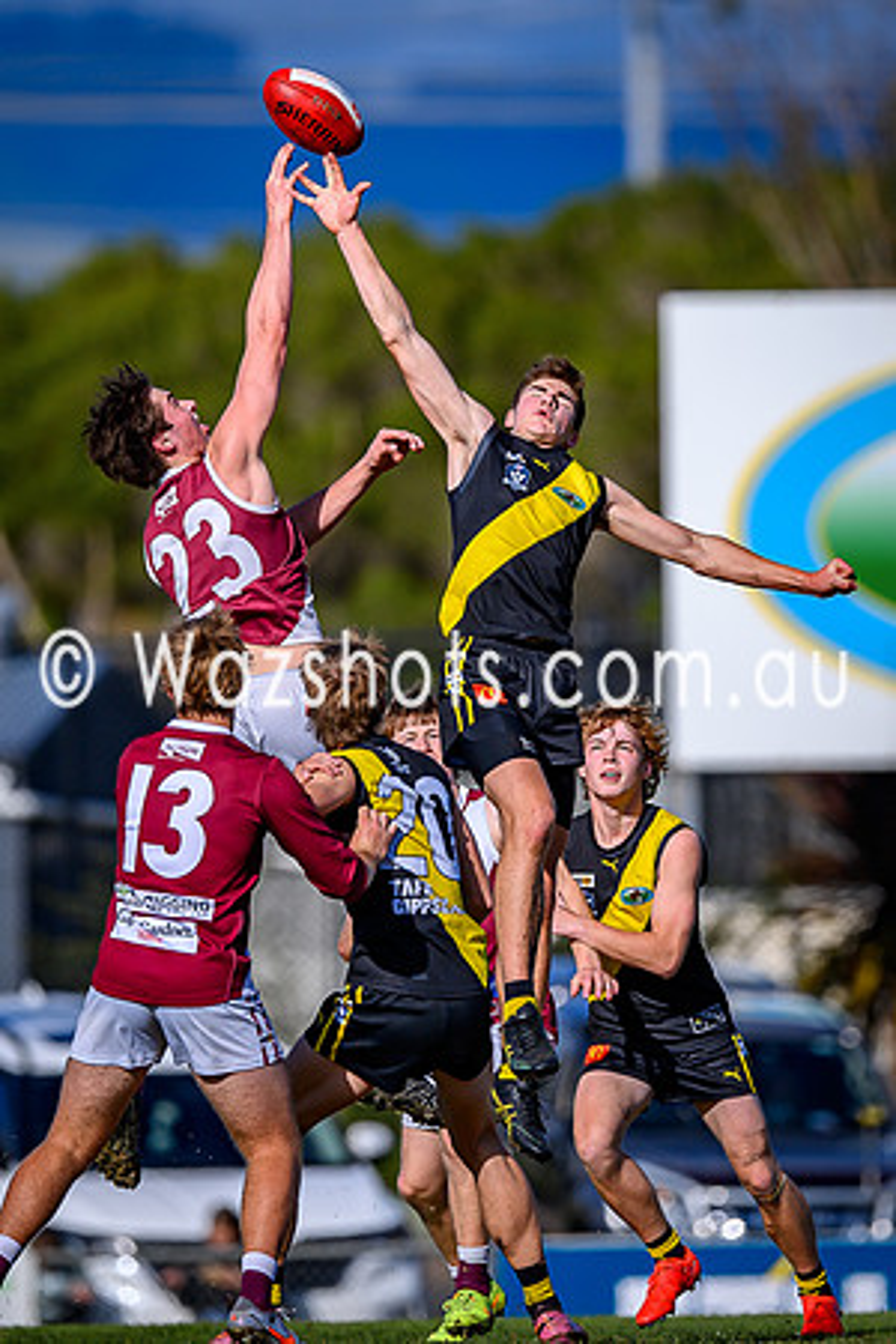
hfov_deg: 1.5
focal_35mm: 913
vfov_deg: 2.3
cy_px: 526
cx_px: 452
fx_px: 34094
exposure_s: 1/2000
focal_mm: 500
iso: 100
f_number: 4
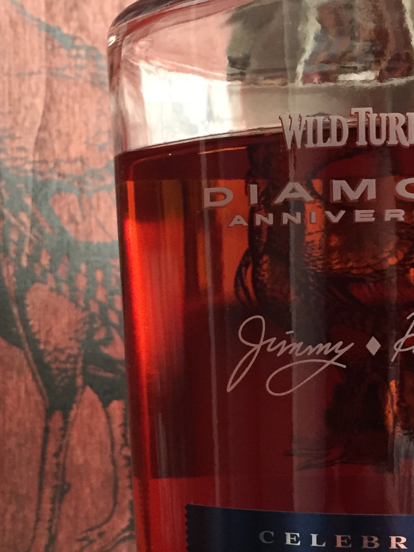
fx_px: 1116
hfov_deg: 21.0
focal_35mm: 70
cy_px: 289
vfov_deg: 27.8
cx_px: 235
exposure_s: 1/30
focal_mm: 4.15
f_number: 2.2
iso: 200
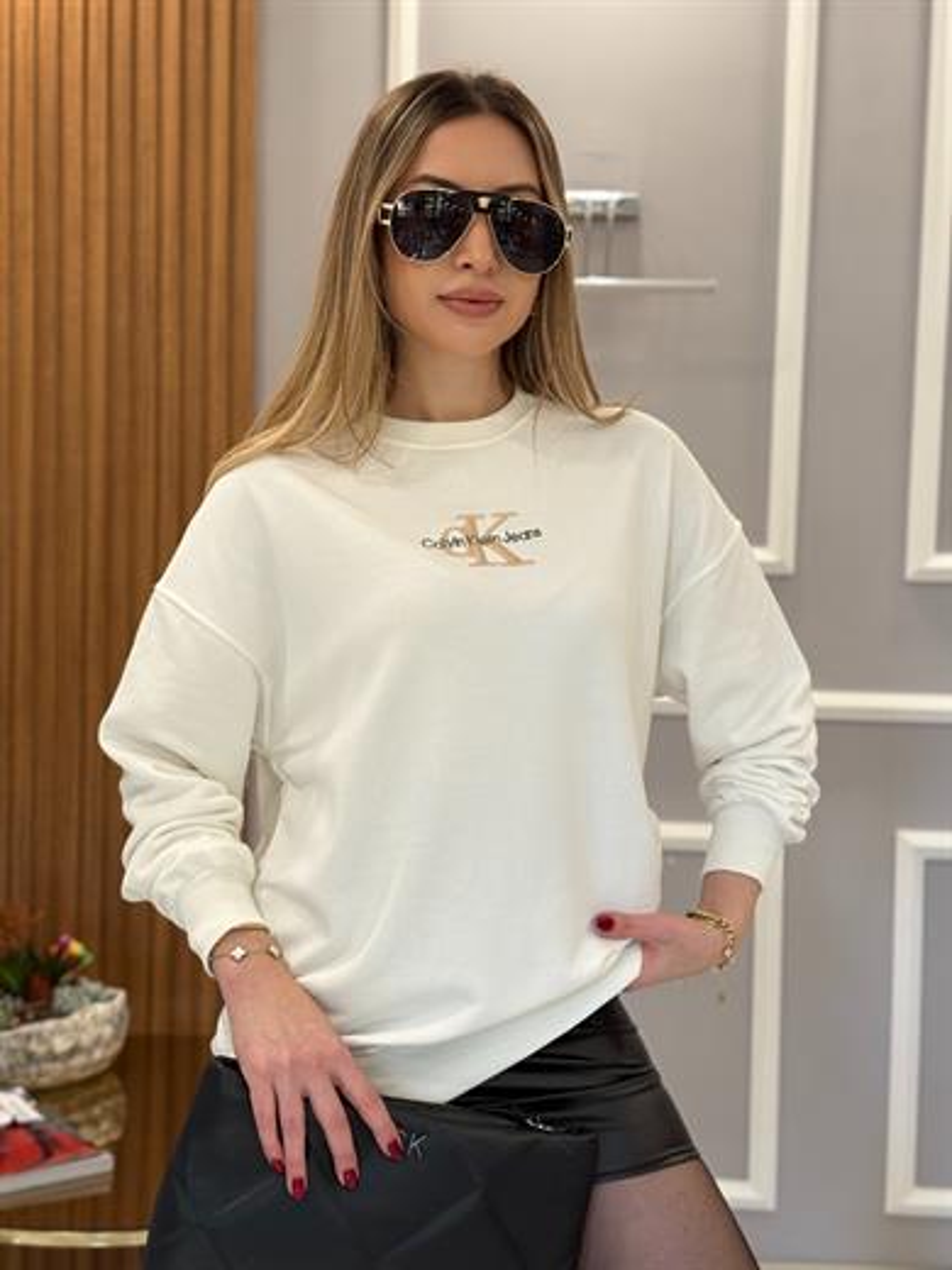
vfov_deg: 39.7
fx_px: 1760
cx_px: 476
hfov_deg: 30.3
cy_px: 635
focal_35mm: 48
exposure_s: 1/144
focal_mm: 6.76
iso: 125
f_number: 1.78
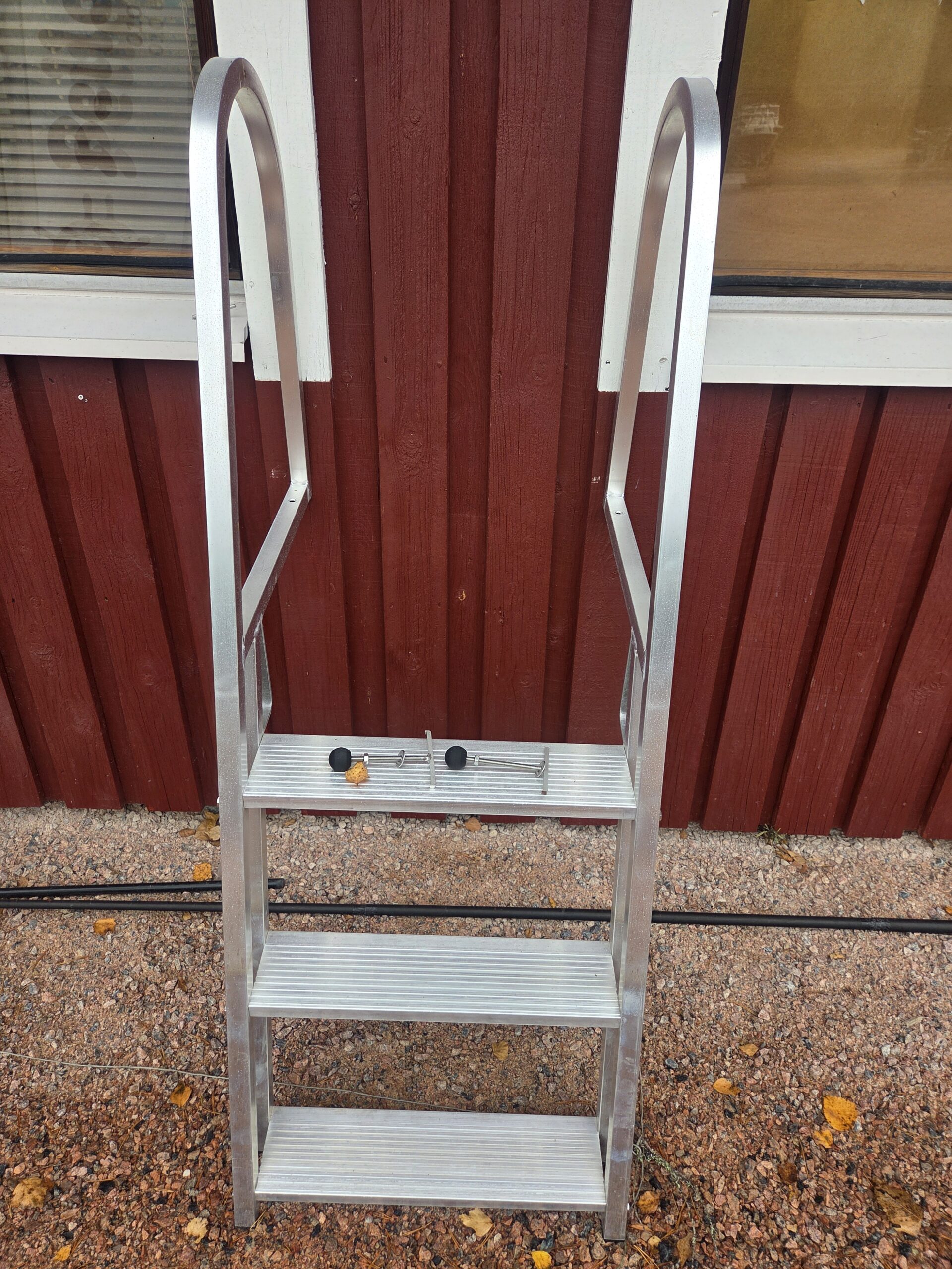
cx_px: 476
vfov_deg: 73.9
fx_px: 843
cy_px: 634
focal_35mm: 23
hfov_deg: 58.9
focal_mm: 5.4
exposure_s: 1/122
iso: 25
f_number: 1.8
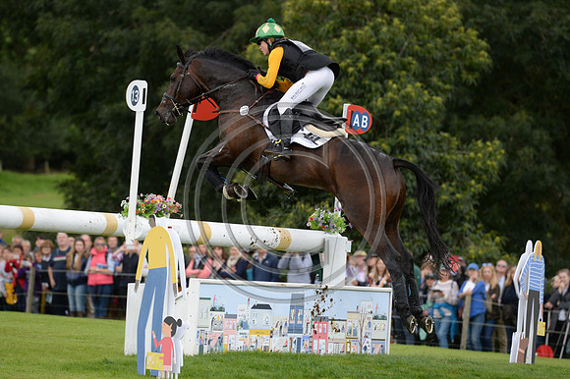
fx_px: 6013
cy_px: 190
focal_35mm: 380
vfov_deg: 3.6
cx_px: 285
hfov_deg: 5.4
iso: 1600
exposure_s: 1/1000
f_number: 7.1
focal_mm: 380
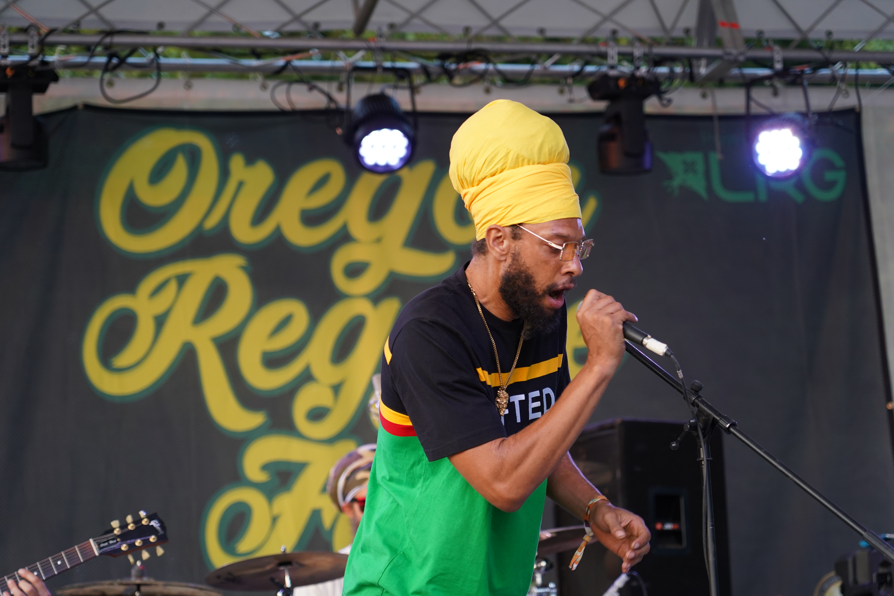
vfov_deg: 13.0
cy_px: 298
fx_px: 2607
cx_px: 447
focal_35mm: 105
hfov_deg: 19.5
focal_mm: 105
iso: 1000
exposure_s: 1/160
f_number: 4
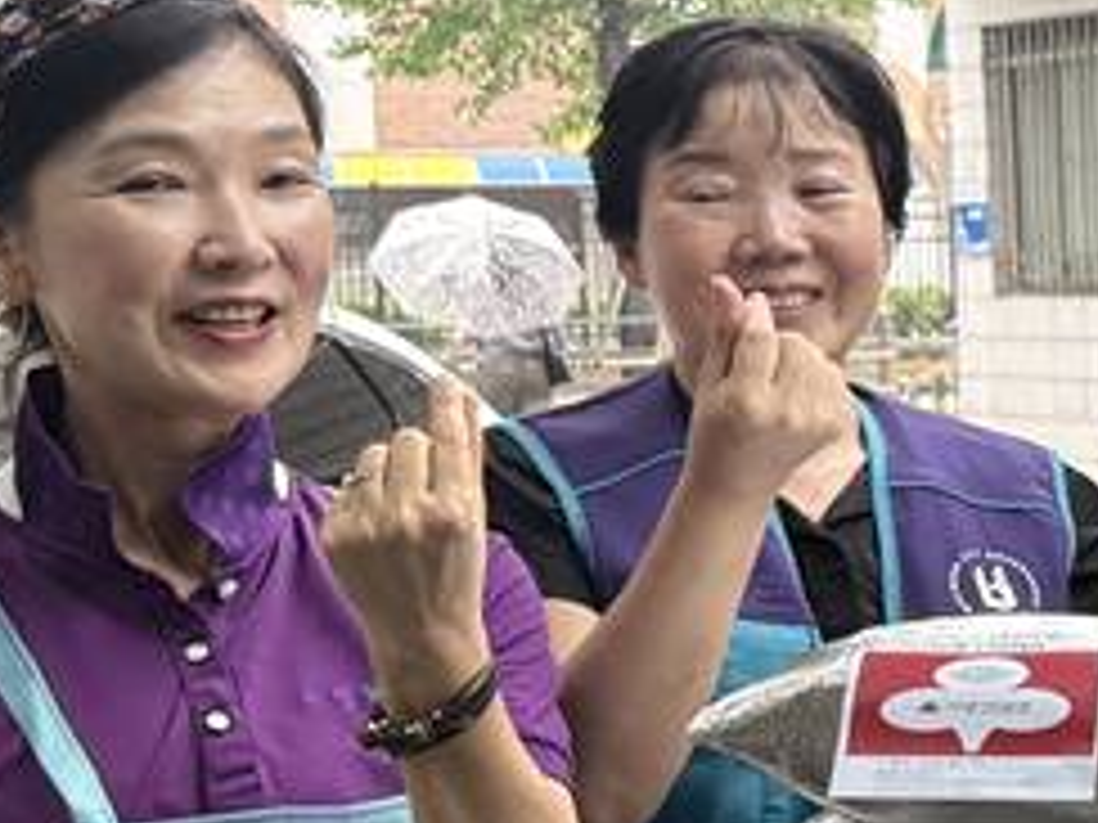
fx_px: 3743
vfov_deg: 12.5
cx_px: 2169
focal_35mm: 118
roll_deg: +1.5
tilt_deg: -3.2
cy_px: 495
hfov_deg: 14.1
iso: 125
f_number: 1.78
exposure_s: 1/234
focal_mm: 6.76
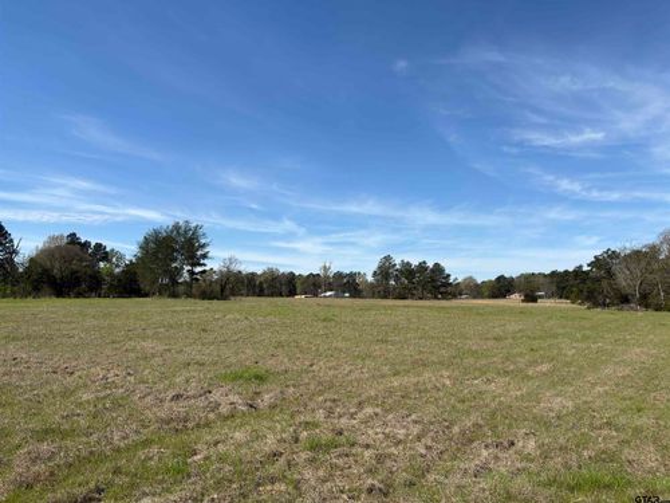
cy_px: 252
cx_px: 335
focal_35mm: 26
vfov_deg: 53.1
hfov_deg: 67.3
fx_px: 503
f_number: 1.6
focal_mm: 5.96
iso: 50
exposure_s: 1/3831
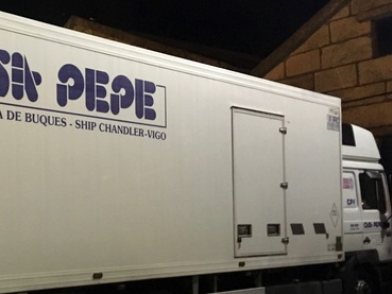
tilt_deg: +3.2
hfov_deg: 33.6
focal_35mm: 55
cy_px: 197
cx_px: 65
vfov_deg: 26.4
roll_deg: +3.6
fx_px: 623
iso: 320
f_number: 2.2
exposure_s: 1/17
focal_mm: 4.15
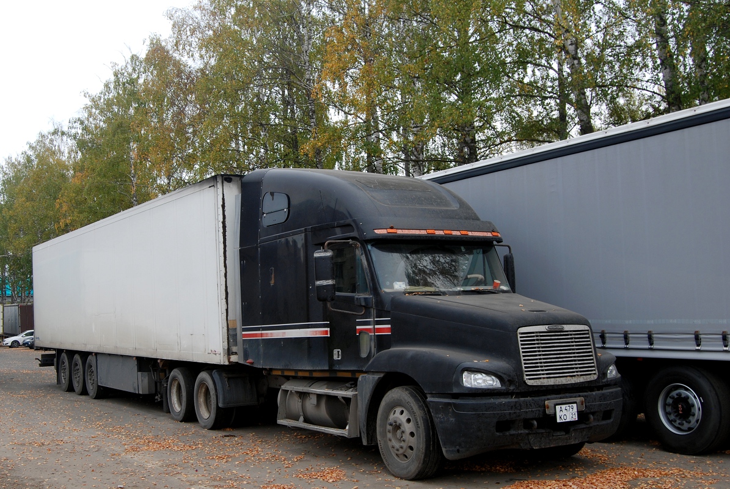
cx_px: 365
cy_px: 244
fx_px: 670
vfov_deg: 40.1
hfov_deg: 57.2
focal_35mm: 33
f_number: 5.6
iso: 125
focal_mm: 22
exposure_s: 1/125
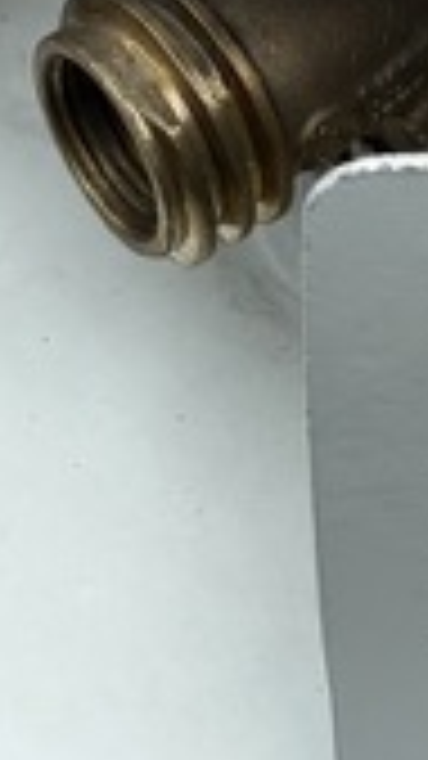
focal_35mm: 172
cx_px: 239
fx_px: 3472
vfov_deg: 12.0
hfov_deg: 7.1
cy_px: -310
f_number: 1.6
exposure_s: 1/1263
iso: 50
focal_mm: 5.96
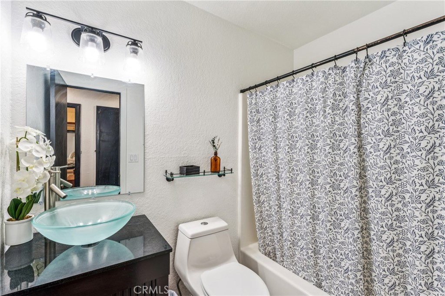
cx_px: 222
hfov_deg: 95.7
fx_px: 201
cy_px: 148
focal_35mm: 16
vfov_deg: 72.7
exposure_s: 1/2.5
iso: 100
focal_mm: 16.3
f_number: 13
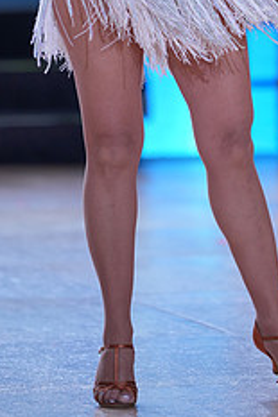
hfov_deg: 3.4
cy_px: -64
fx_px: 4744
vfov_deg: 5.0
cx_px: 187
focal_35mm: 409
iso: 400
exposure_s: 1/400
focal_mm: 164
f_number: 2.8
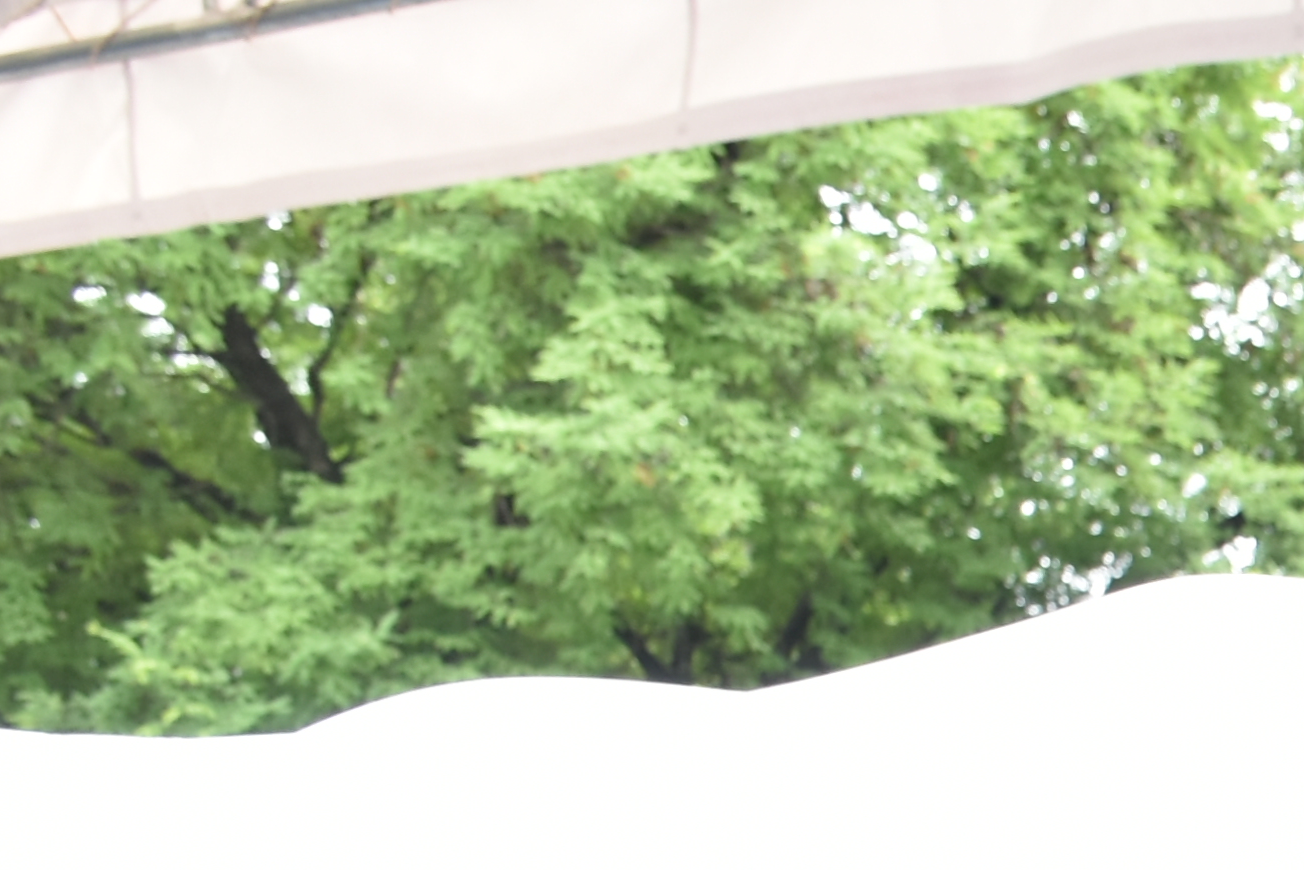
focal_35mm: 138
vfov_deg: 9.2
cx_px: 2961
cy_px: 1880
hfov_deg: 12.3
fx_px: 4999
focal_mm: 20
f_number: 5.6
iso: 320
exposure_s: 1/125
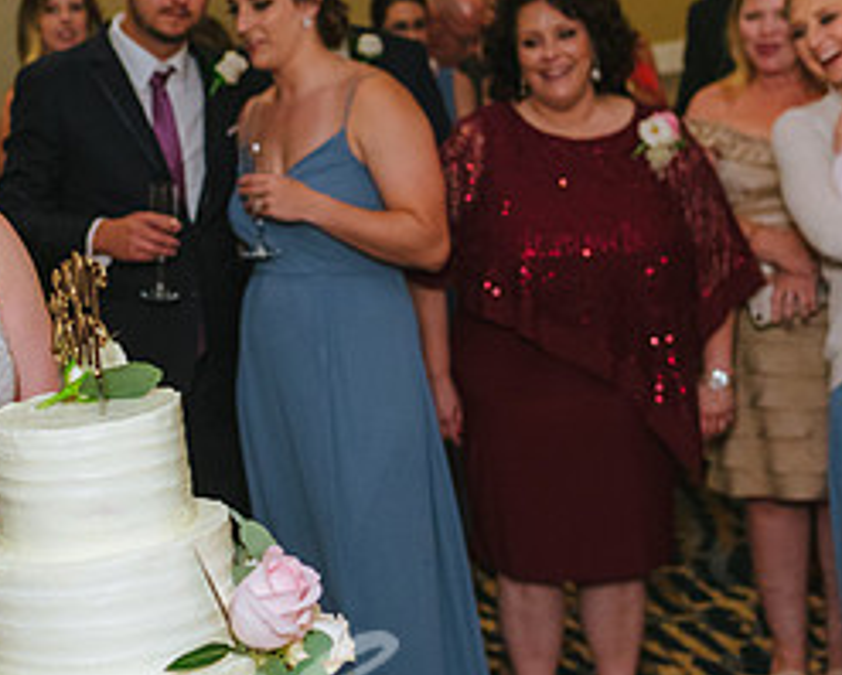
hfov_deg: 24.4
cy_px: 438
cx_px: 201
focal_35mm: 77
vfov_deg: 19.9
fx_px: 1920
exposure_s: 1/125
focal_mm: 35
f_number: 2.8
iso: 1600
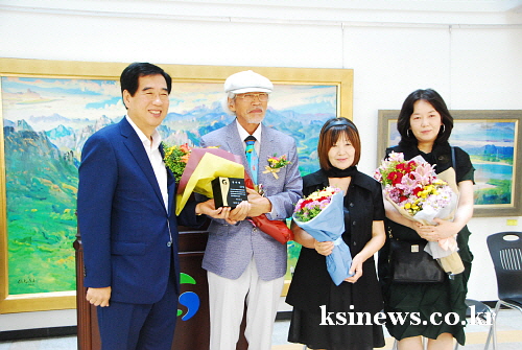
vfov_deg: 30.9
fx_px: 632
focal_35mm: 44
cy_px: 175
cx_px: 261
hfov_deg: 44.9
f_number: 4.2
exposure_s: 1/13
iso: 1250
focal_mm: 29
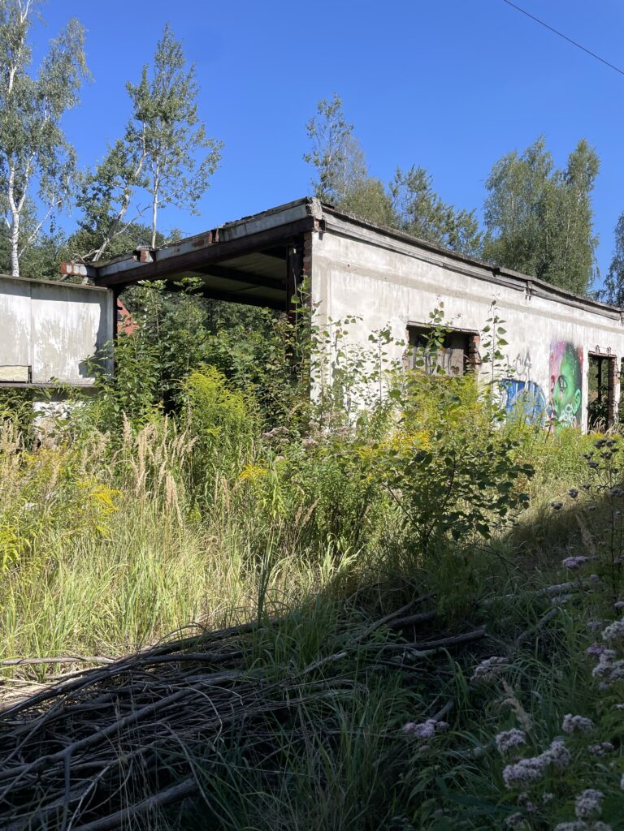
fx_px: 625
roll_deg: -2.5
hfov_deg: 53.1
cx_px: 312
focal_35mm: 26
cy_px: 416
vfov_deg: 67.3
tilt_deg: -1.7
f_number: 1.6
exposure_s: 1/2304
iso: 32
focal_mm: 4.2
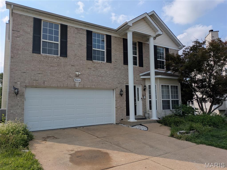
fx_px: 164
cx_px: 114
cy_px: 85
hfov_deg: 69.4
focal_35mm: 25
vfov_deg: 54.9
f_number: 1.89
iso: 43
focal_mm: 5.43
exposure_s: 1/2732
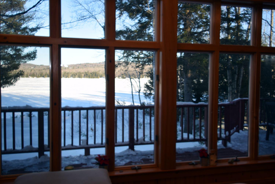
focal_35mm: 36
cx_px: 138
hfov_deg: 53.1
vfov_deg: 36.9
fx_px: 275
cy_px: 92
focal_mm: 24
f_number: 4
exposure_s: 1/200
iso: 100
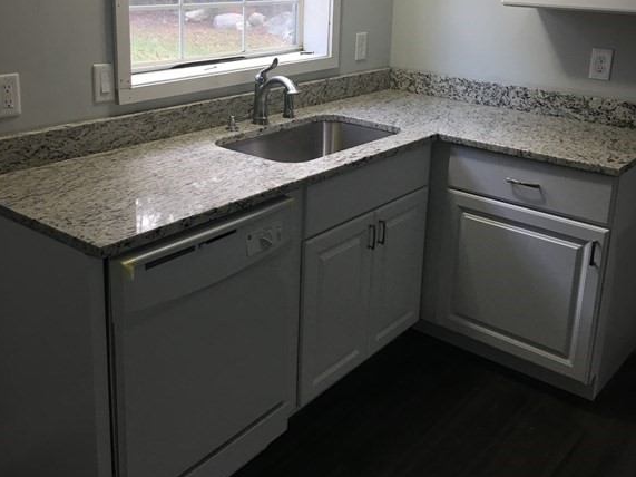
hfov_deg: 47.9
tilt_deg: -14.4
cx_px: 316
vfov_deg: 36.4
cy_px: 158
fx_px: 716
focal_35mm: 39
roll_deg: -2.1
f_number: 2.2
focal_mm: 4.15
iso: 25
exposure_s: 1/15
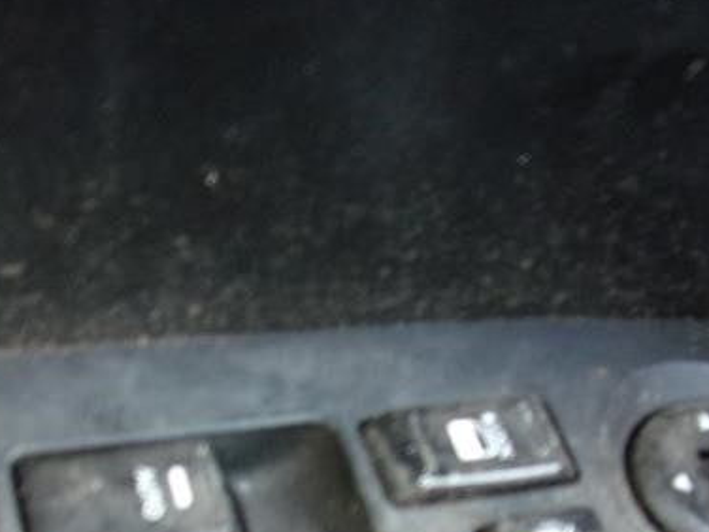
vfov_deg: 27.1
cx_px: 305
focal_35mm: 51
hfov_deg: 37.4
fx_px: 1045
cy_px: 523
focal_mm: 4.3
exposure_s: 1/17
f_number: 3.3
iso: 237
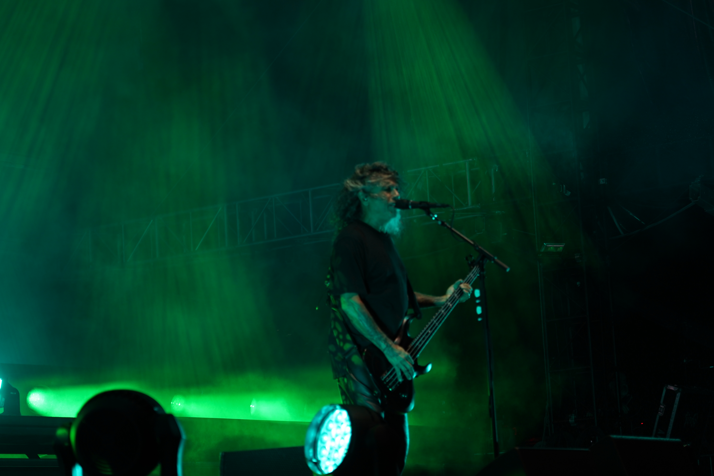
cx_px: 355
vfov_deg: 12.9
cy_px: 236
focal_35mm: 106
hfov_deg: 19.3
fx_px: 2102
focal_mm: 105
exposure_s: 1/125
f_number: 4
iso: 500
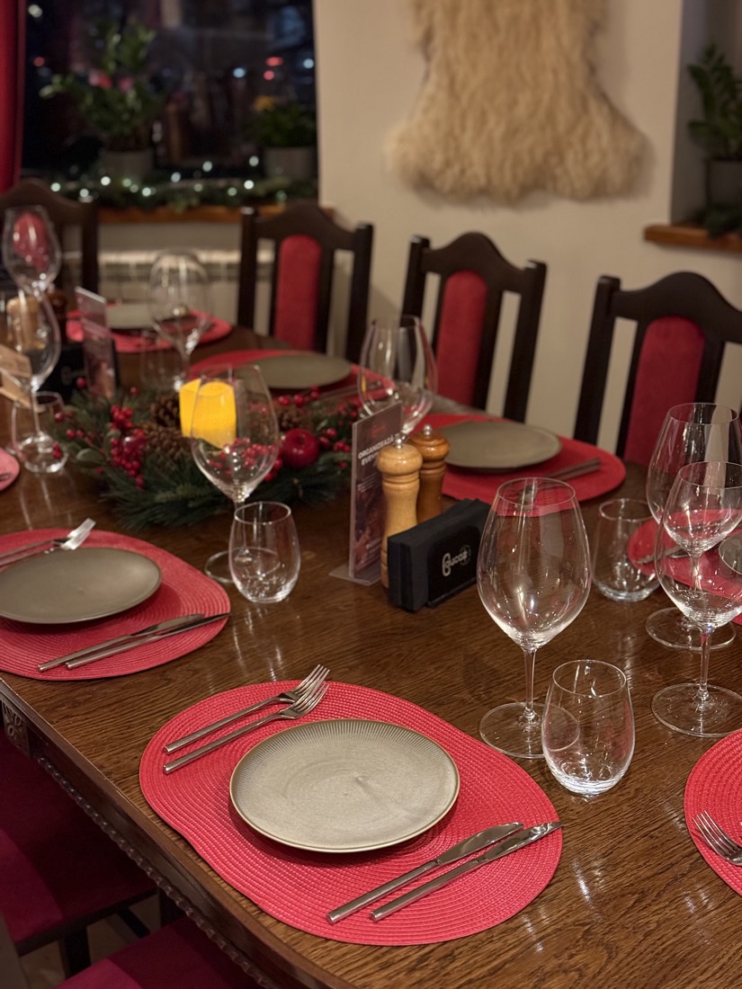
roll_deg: +1.4
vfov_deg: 39.7
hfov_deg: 30.3
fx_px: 1372
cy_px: 494
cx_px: 371
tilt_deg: -20.9
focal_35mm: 48
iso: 500
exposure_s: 1/33
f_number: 1.78
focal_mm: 6.76
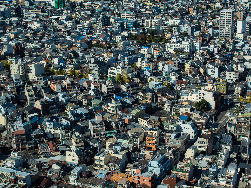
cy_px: 94
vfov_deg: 19.4
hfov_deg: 25.7
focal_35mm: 76
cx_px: 134
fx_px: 551
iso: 80
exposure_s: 1/250
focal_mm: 70
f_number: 10
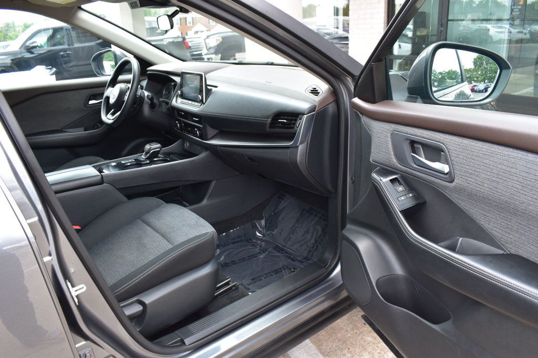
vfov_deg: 47.9
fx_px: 403
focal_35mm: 27
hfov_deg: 67.4
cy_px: 179
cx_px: 269
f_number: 8
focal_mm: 18
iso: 400
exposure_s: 1/80
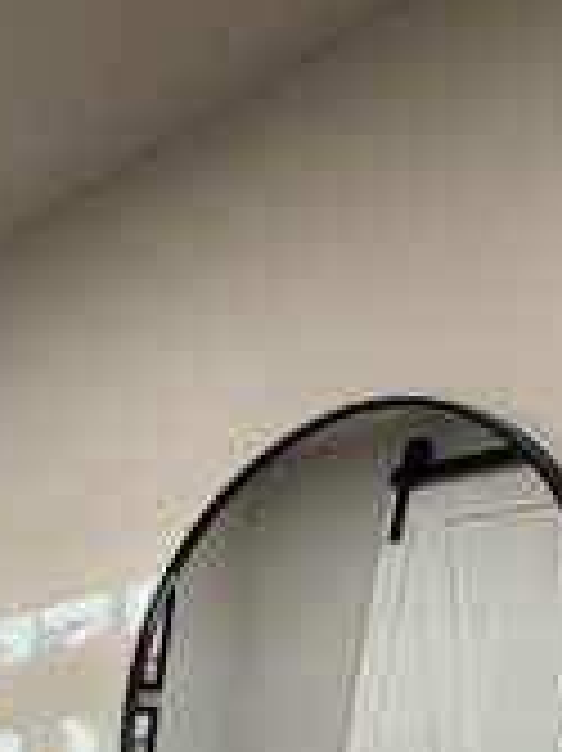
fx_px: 1214
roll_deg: -2.3
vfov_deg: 27.5
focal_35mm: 56
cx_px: -301
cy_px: 1024
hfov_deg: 21.5
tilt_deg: -13.8
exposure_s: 1/60
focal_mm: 2.22
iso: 200
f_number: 2.2
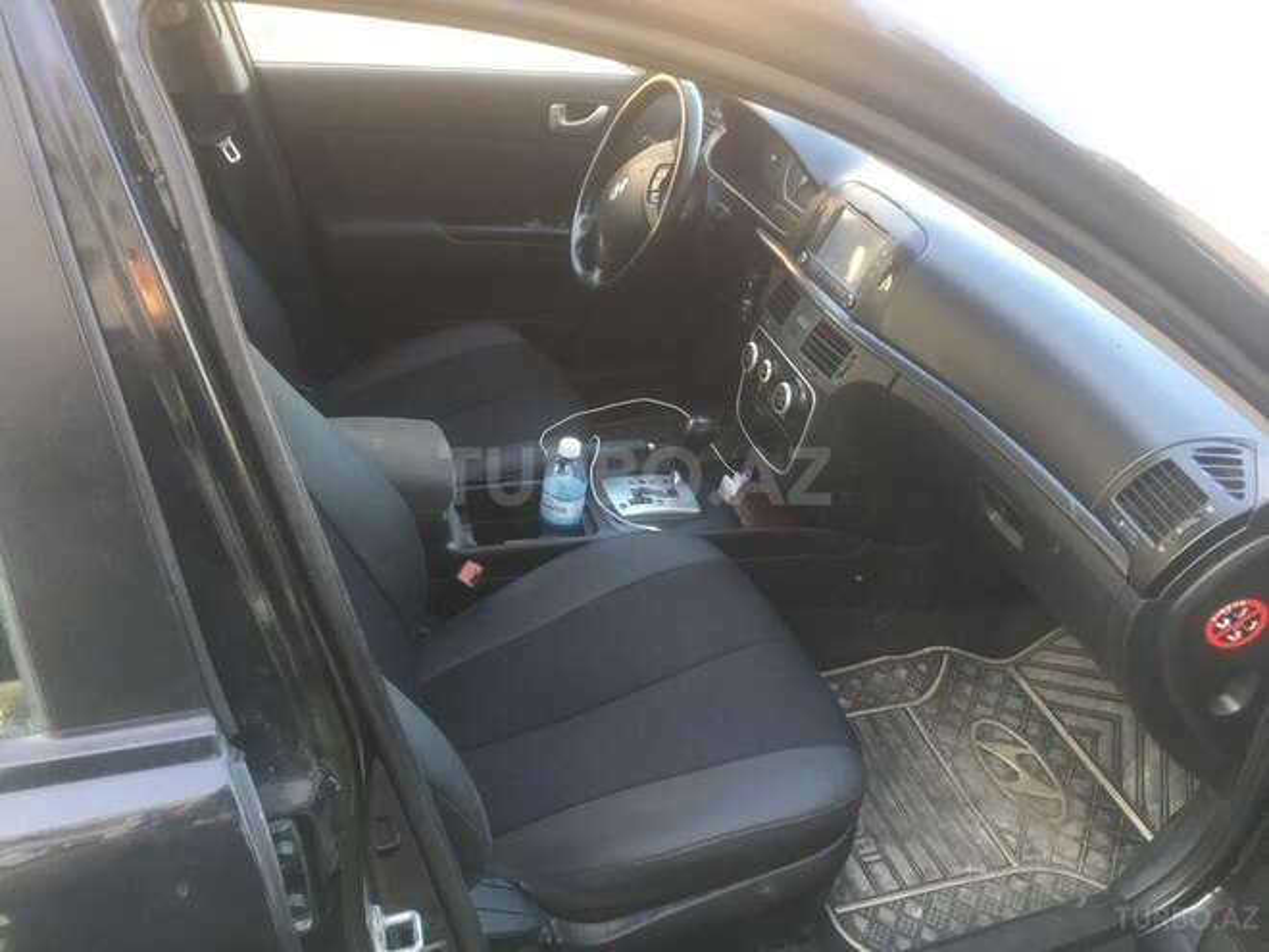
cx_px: 634
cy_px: 476
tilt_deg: -32.8
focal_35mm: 29
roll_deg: -1.2
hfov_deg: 61.7
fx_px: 1063
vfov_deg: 48.2
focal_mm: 4.15
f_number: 2.2
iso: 50
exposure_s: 1/33
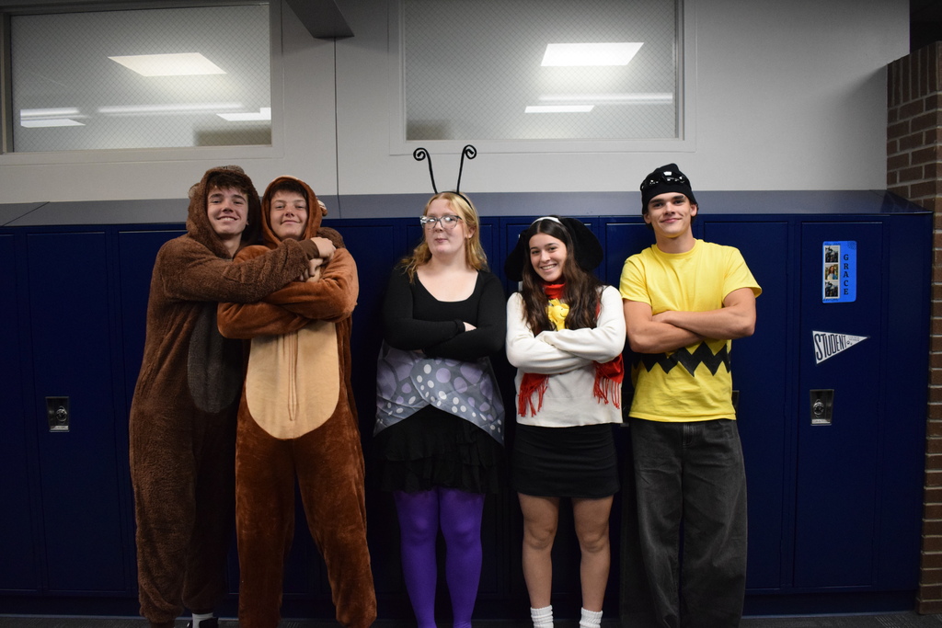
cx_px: 471
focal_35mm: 30
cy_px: 314
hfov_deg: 61.9
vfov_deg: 43.6
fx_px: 785
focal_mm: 20
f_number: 3.8
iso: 3200
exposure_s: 1/500
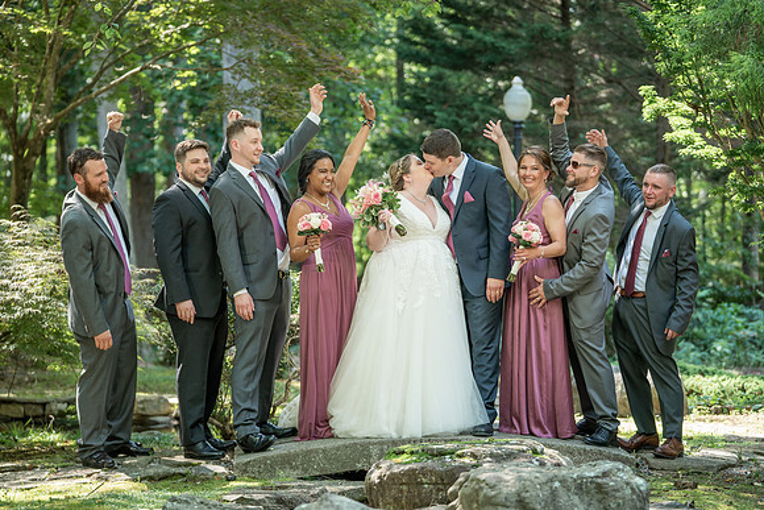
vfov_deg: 14.7
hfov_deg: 21.8
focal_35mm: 93
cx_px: 385
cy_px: 255
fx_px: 1980
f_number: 2.8
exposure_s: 1/200
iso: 200
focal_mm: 92
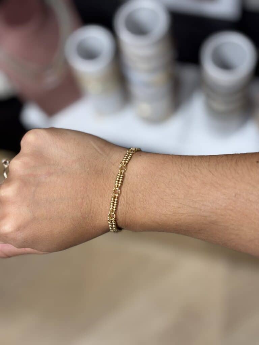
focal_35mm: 52
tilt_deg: -66.9
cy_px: 172
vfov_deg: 36.8
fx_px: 519
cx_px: 130
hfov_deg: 28.0
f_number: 1.6
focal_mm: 5.96
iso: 40
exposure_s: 1/100
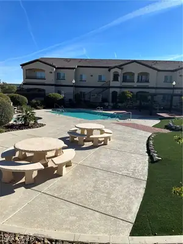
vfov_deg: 71.6
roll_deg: -1.9
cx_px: 92
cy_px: 122
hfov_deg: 56.8
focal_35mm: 24
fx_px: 169
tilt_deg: -9.9
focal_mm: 6.86
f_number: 1.78
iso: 80
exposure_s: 1/6623
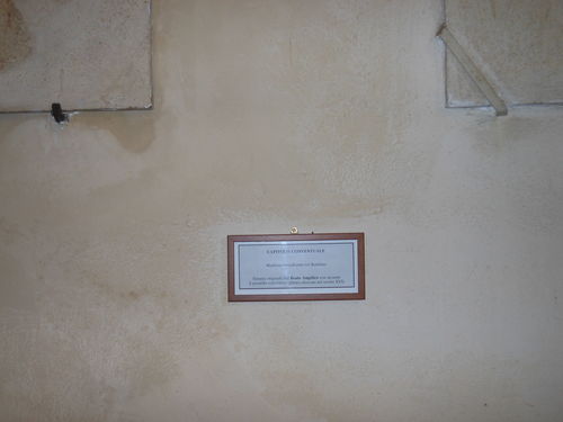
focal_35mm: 33
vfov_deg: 42.9
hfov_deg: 55.4
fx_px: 537
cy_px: 211
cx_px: 282
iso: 100
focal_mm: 6
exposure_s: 1/30
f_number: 3.5
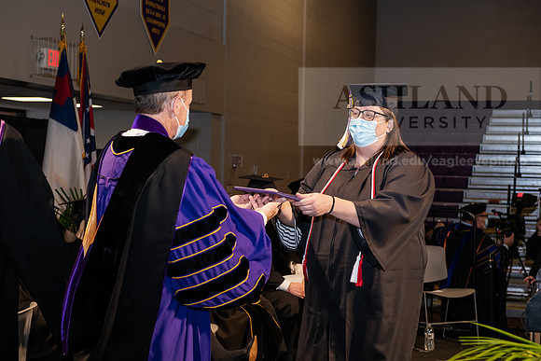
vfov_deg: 21.9
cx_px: 270
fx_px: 932
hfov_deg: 32.4
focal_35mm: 62
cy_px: 180
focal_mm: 62
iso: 1600
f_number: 6.3
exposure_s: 1/200
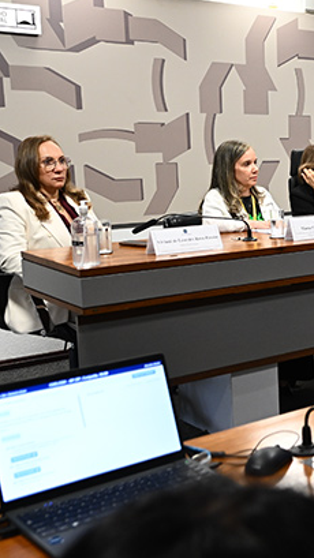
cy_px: 196
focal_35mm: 44
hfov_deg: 20.5
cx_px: 542
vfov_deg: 45.8
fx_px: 651
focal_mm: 20
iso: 800
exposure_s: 1/100
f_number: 2.8
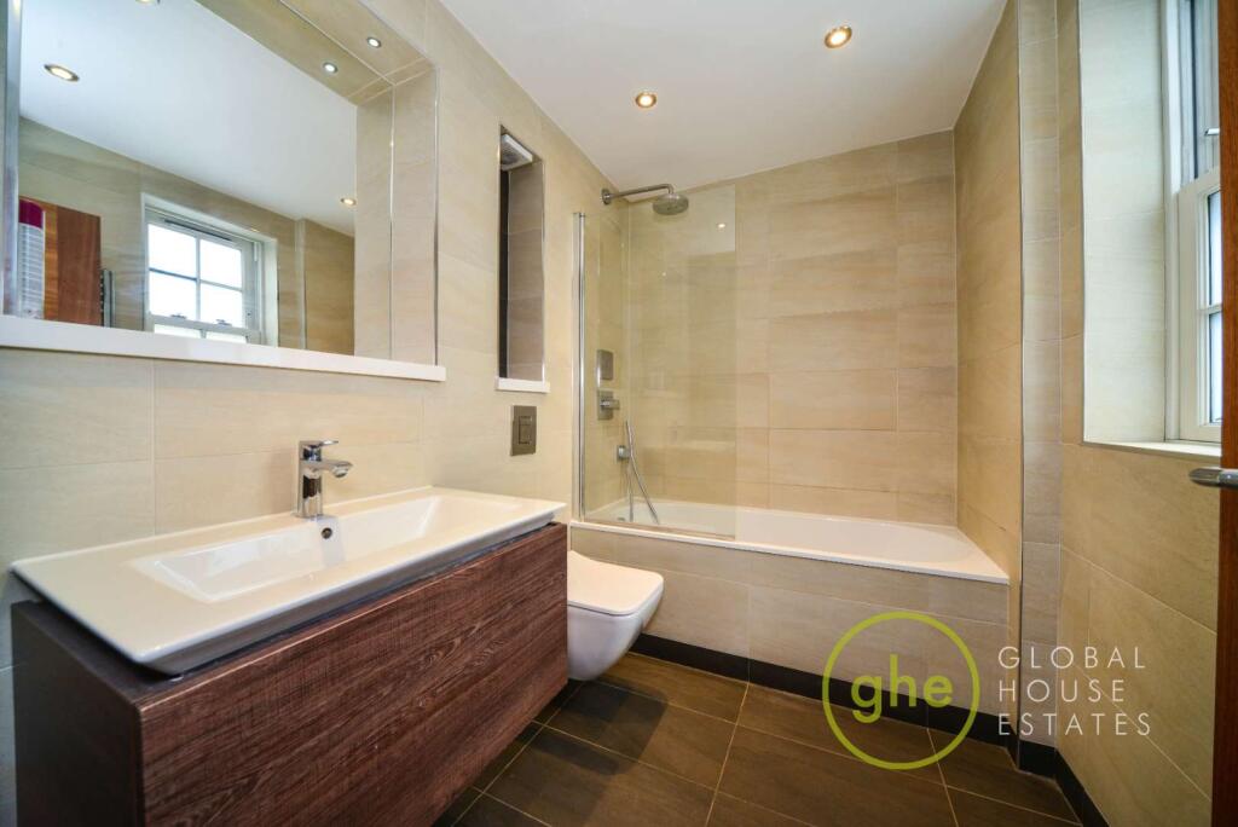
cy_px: 414
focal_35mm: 12
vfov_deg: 90.1
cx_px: 619
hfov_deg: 112.6
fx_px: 413
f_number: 10
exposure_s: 1/20
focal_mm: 12
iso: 400
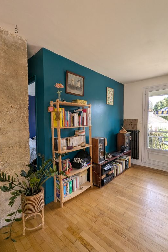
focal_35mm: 17
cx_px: 83
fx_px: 119
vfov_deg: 93.3
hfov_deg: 70.5
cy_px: 126
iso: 43
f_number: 2.2
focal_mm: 2.35
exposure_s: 1/135
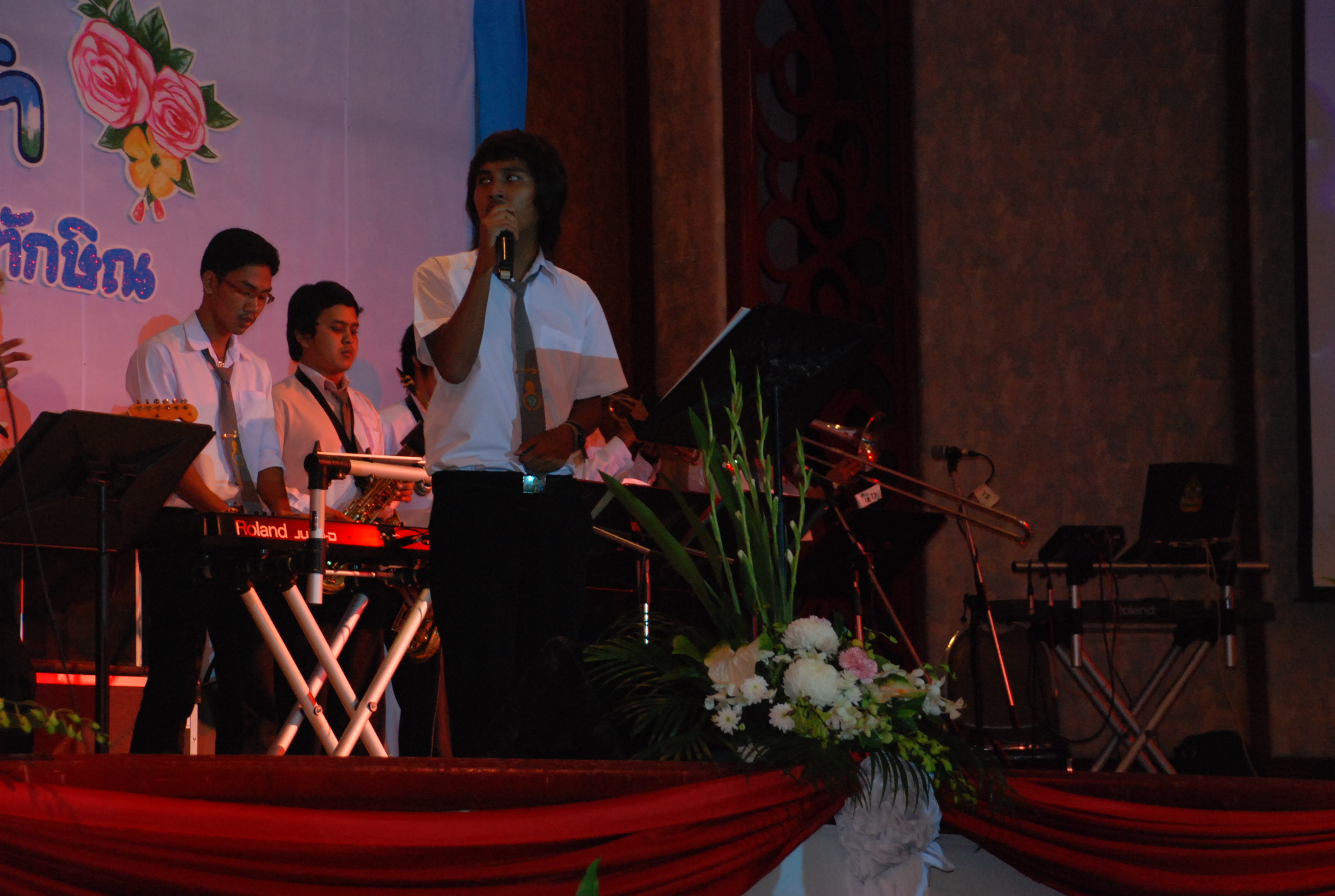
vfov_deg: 13.9
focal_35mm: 99
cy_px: 448
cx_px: 668
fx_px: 3679
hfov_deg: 20.6
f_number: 5.3
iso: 1000
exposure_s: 1/60
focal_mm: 66
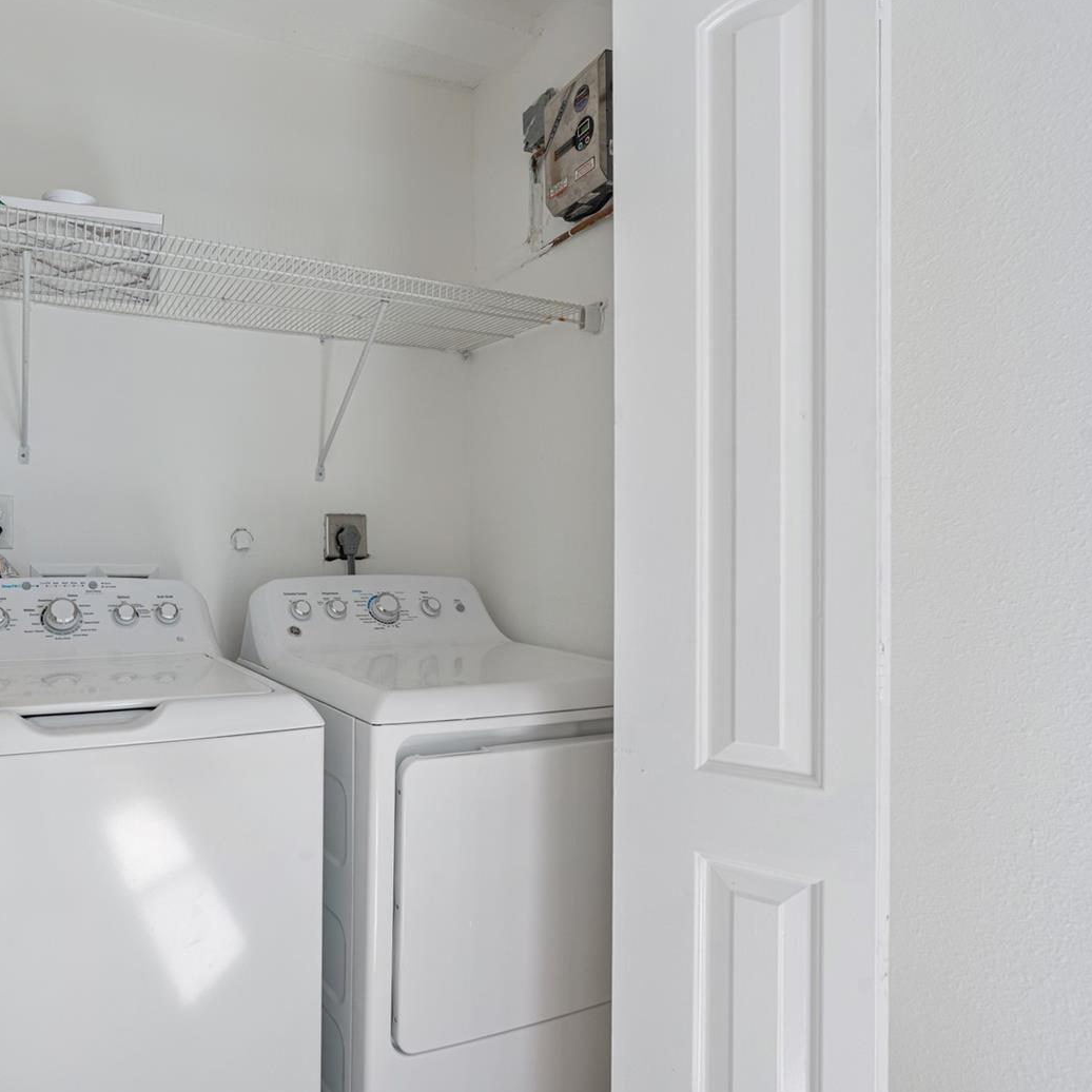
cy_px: 539
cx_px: 285
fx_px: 749
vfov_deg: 72.1
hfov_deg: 67.9
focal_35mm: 21
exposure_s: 1/20
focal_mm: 16
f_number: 9
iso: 800
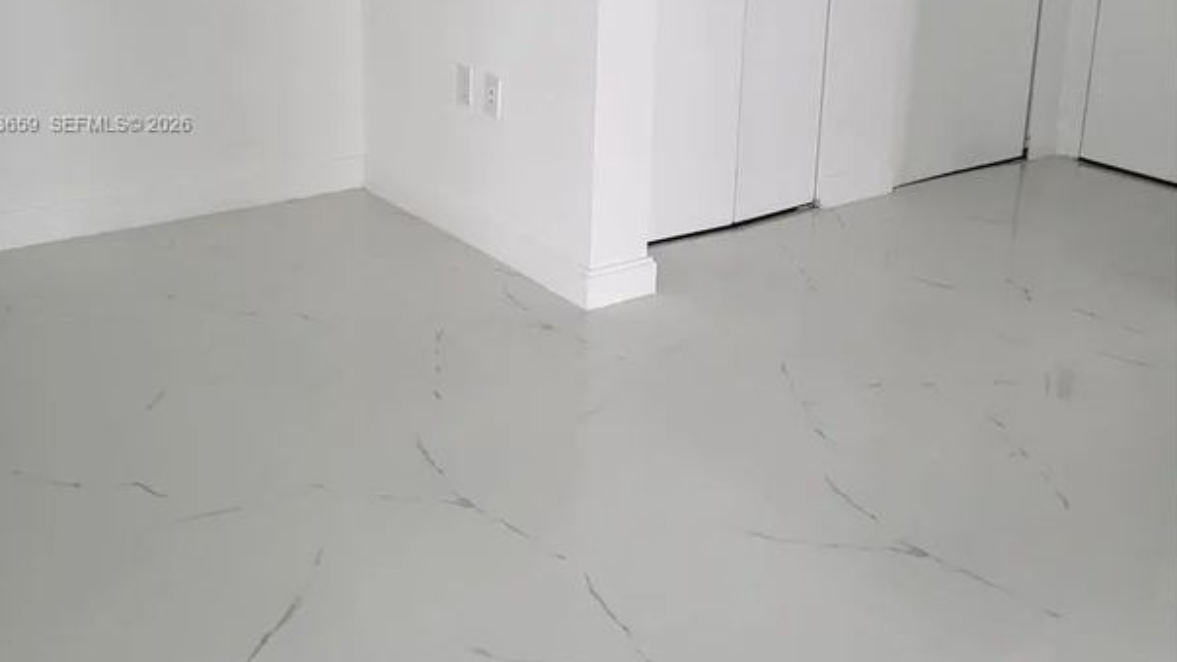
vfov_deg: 29.0
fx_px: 1249
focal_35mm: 40
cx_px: 557
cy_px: 126
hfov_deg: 50.4
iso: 160
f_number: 1.8
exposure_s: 1/120
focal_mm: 4.25
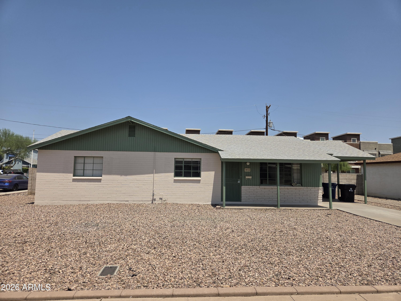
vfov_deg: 58.9
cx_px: 200
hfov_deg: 73.9
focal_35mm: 23
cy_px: 150
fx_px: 266
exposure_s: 1/7891
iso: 80
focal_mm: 5.4
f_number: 1.8
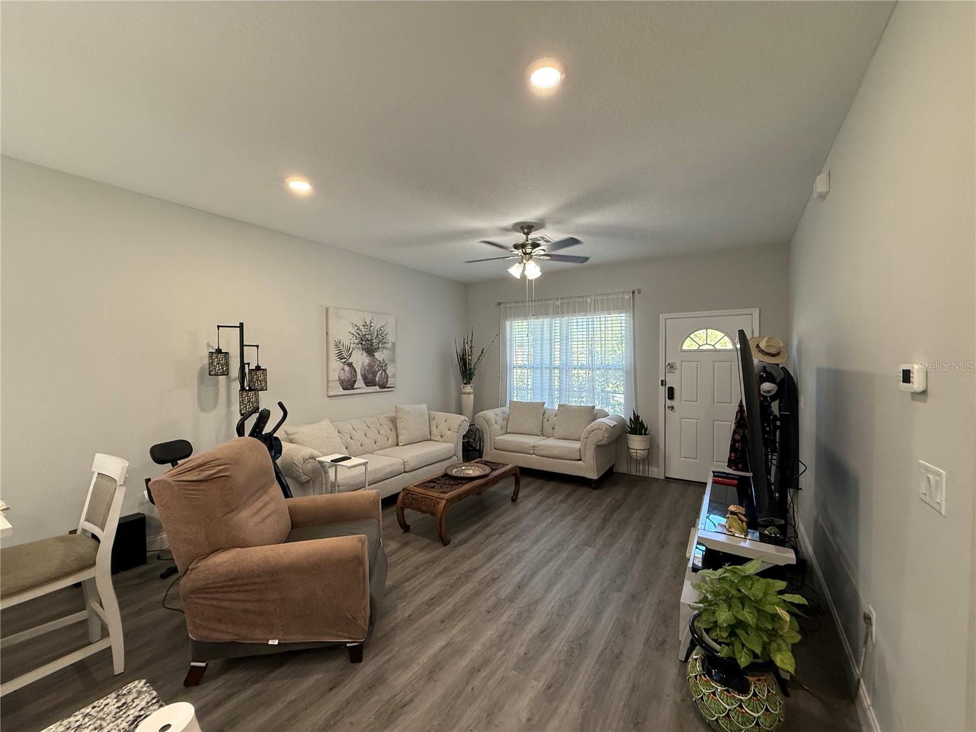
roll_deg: -0.7
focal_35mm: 14
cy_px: 366
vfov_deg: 85.7
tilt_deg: -0.4
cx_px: 488
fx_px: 395
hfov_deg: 102.1
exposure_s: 1/120
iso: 250
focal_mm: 2.22
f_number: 2.2
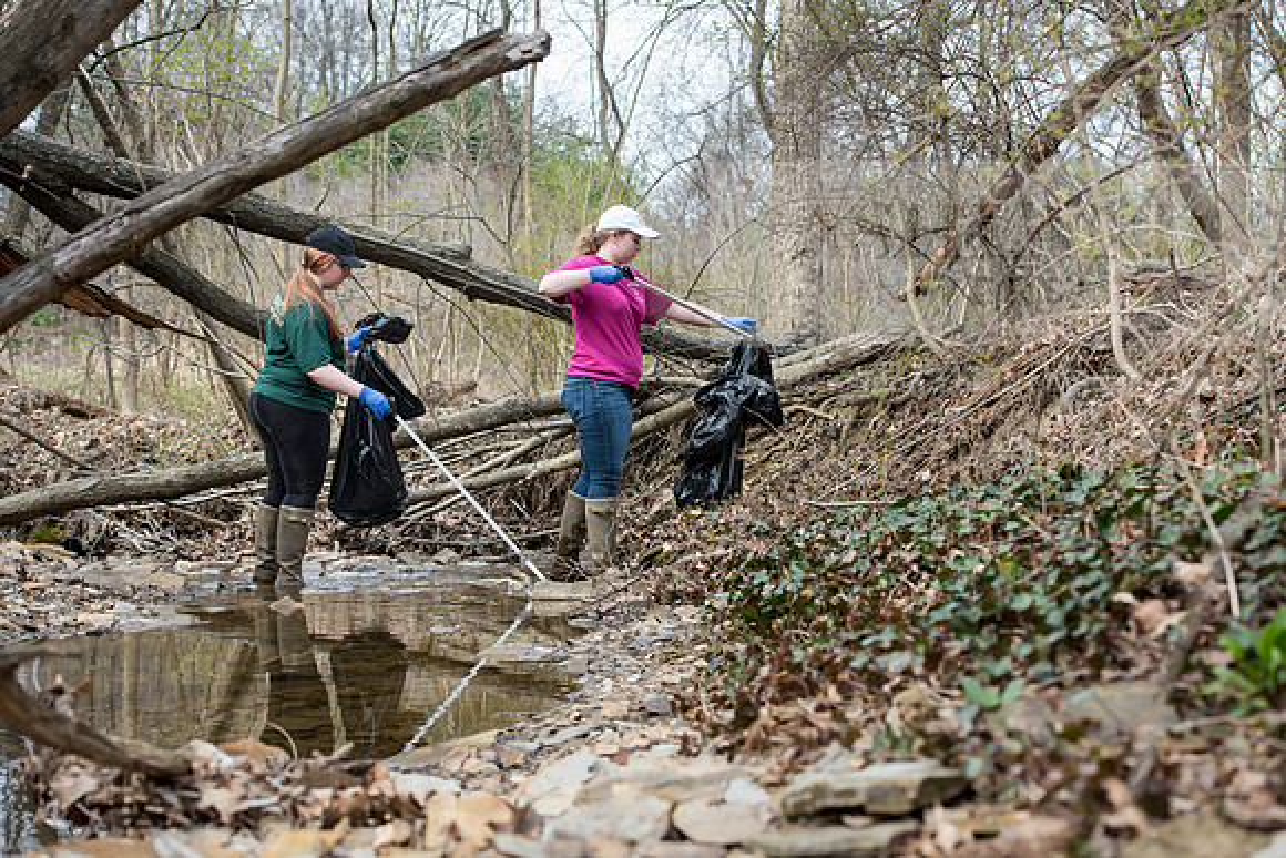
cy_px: 429
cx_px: 643
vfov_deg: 19.5
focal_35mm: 70
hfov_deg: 28.8
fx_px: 2501
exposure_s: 1/320
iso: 250
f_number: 6.3
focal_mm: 70
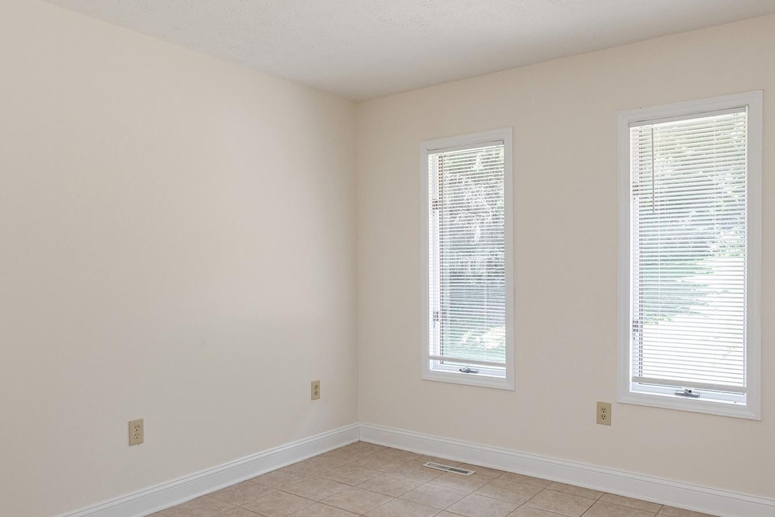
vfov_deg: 49.3
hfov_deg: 69.4
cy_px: 311
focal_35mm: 26
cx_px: 398
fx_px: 560
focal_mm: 17
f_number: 9
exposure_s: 1/50
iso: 320
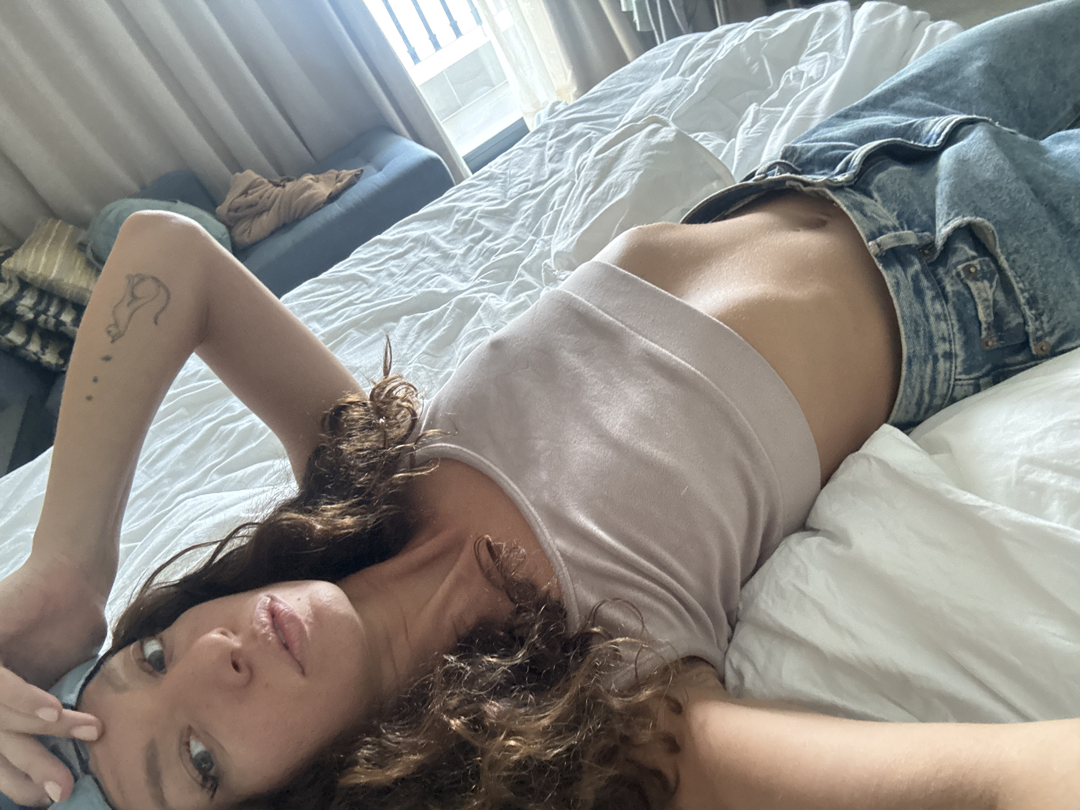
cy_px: 405
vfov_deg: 58.9
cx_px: 540
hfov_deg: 73.9
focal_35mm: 23
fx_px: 718
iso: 320
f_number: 1.9
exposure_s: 1/45
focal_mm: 2.69
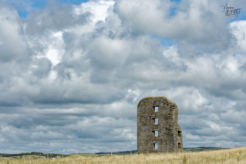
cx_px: 123
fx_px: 717
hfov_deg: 19.5
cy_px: 82
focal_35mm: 105
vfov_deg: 13.0
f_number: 8
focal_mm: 70
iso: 280
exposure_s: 1/1000
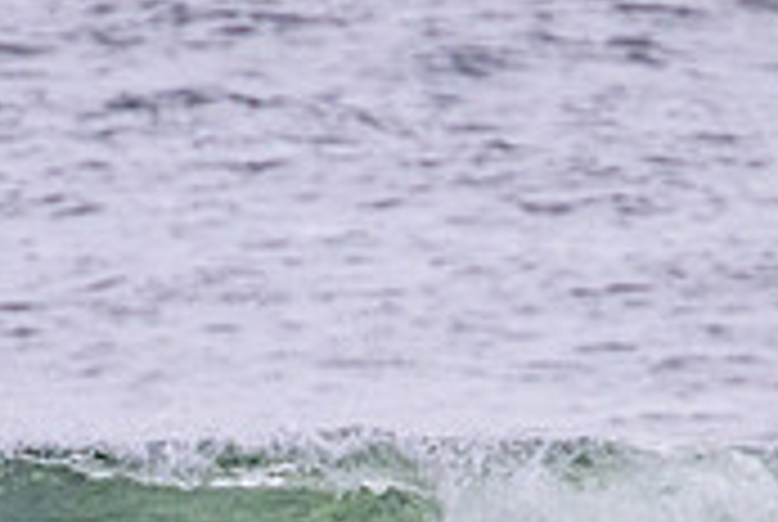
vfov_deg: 0.5
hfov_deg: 0.8
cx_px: 238
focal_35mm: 2677
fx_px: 57952
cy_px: 857
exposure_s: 1/2000
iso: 2500
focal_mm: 800
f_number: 11
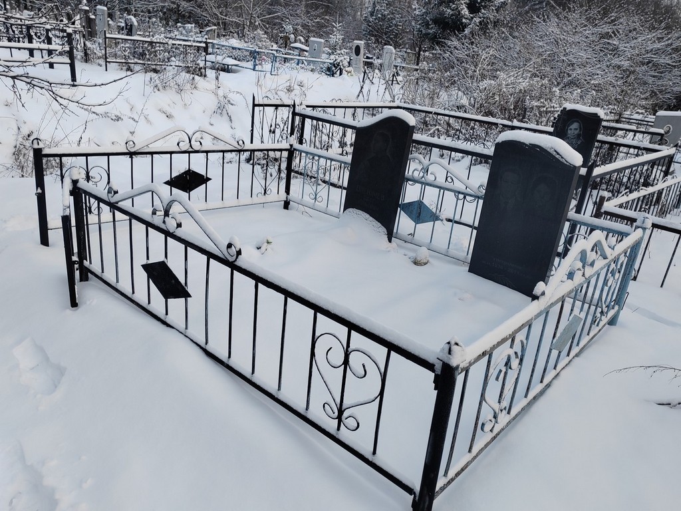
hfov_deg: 65.3
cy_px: 256
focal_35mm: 27
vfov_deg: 51.4
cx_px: 340
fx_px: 531
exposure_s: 1/239
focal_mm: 5.52
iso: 120
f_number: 1.9
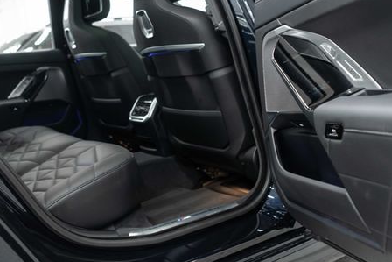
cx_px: 136
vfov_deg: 33.0
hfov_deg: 47.8
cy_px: 78
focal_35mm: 40
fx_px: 436
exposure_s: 1/50
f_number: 3.2
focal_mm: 28
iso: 1000
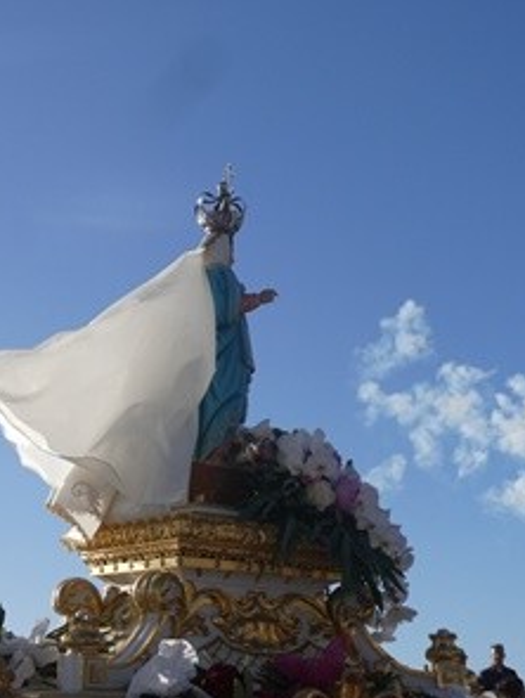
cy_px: 381
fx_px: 1312
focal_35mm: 65
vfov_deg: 29.8
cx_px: 184
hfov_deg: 22.6
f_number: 3.8
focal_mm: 7.2
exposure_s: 1/1300
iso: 80
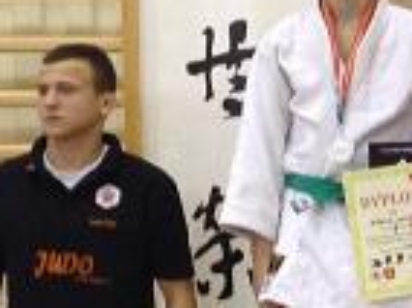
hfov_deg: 12.7
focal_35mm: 151
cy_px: 180
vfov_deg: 9.8
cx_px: 545
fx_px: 1794
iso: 100
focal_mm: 3.3
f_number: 2.4
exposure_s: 1/24
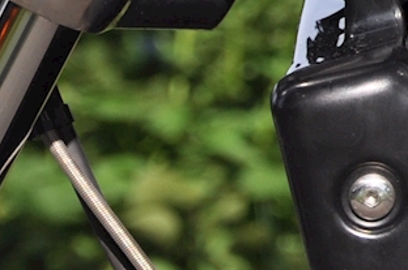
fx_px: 8351
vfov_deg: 1.9
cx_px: 838
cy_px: -160
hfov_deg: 2.8
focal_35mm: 738
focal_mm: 80
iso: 200
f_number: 7.1
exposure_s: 1/800
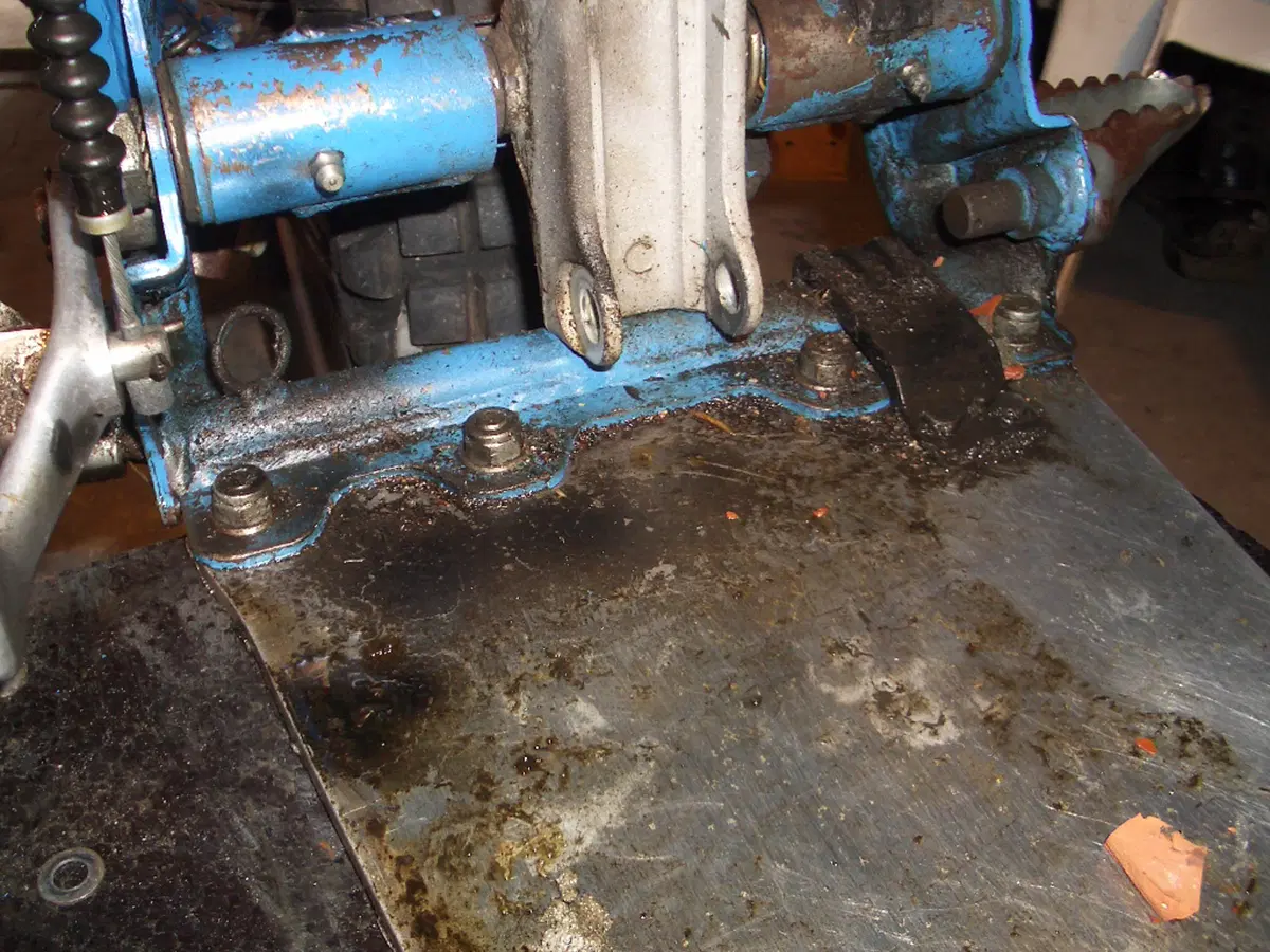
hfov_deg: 52.6
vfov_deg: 40.7
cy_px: 476
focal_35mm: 35
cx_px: 635
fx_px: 1284
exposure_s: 1/40
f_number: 4.3
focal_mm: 5.8
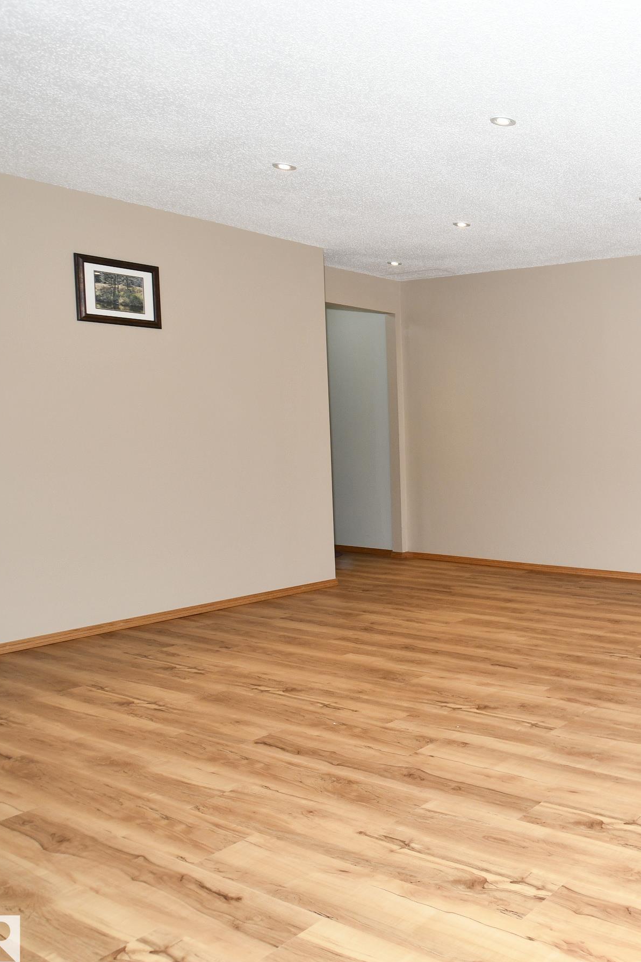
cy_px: 490
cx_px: 714
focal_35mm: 28
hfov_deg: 38.1
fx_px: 748
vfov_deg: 65.5
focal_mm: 12
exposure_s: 1/60
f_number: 5.6
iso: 400
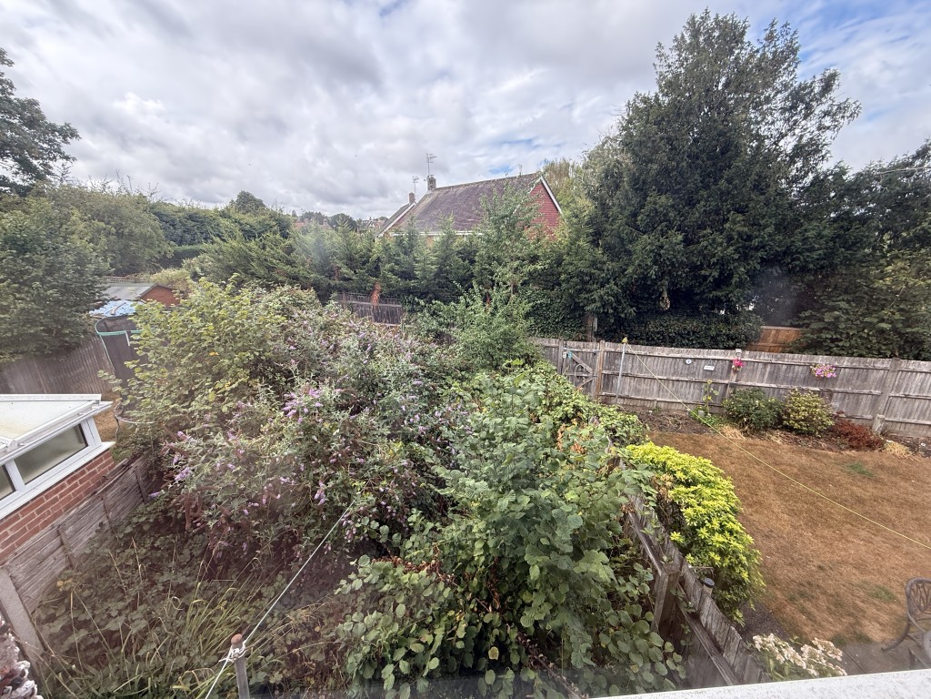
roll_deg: +1.2
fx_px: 377
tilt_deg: -17.2
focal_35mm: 14
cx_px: 466
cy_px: 350
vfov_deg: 85.7
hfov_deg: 102.1
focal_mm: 2.22
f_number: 2.2
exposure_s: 1/353
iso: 64
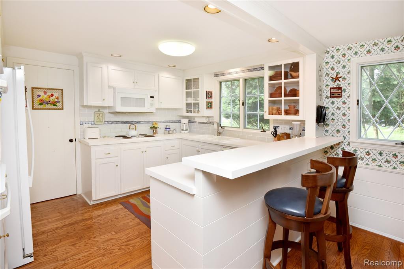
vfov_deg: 70.4
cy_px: 134
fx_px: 191
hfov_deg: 93.3
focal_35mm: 17
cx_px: 202
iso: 1250
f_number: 10
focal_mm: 17
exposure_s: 1/60
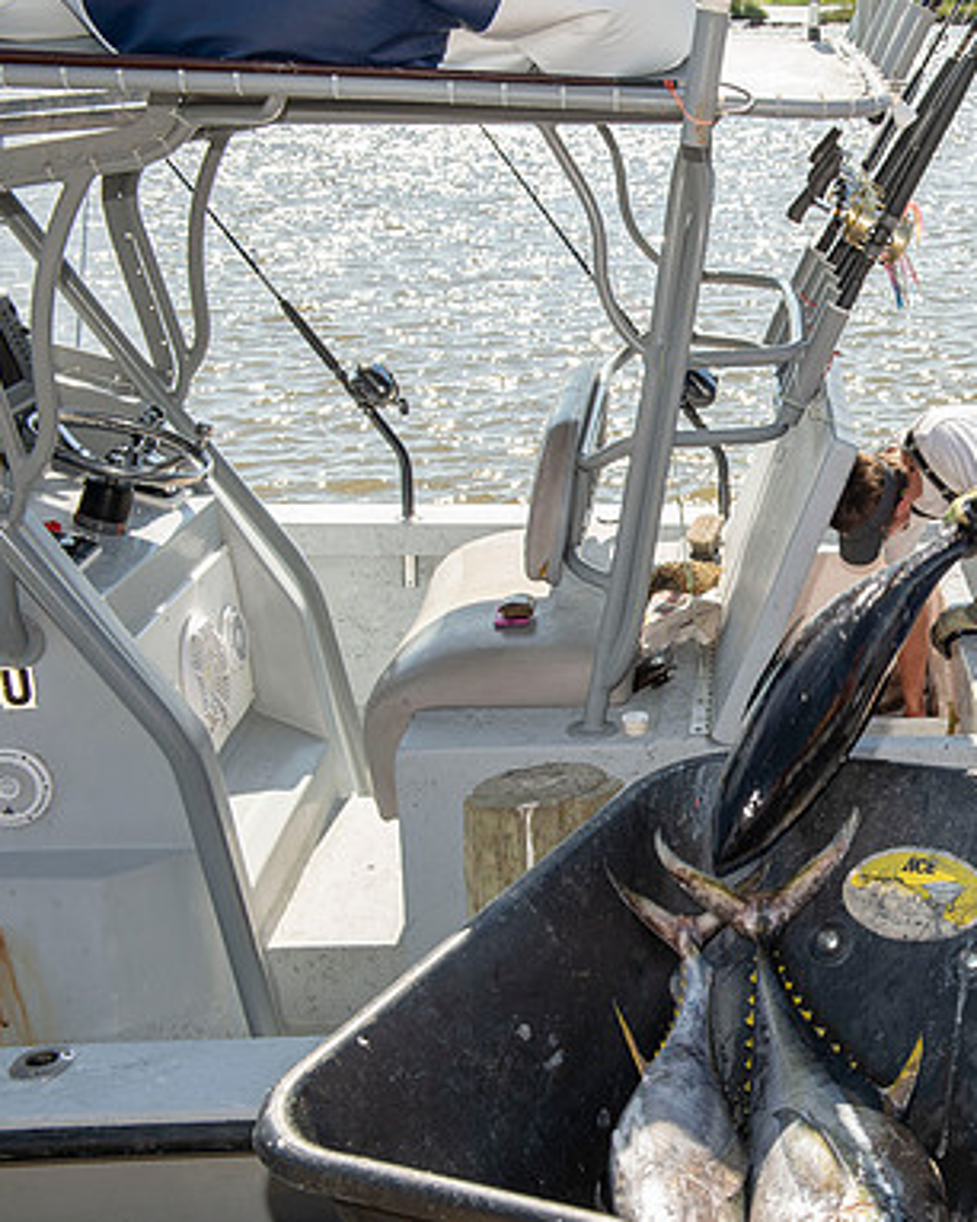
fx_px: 1953
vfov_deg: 34.8
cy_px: 609
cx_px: 916
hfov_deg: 26.9
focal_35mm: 54
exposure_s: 1/200
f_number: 8
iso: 125
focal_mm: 38
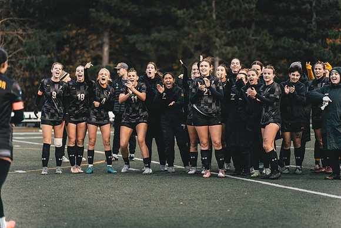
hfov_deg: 13.7
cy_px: 114
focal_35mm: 150
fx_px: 1421
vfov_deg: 9.2
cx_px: 170
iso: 800
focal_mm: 150
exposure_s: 1/1600
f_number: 2.8
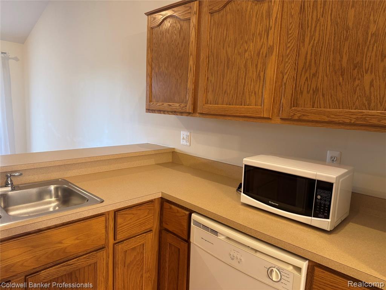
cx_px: 193
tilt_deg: -8.0
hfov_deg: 71.6
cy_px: 145
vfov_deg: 56.8
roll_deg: -3.3
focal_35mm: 24
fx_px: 268
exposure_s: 1/60
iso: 250
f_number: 1.78
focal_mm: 6.76
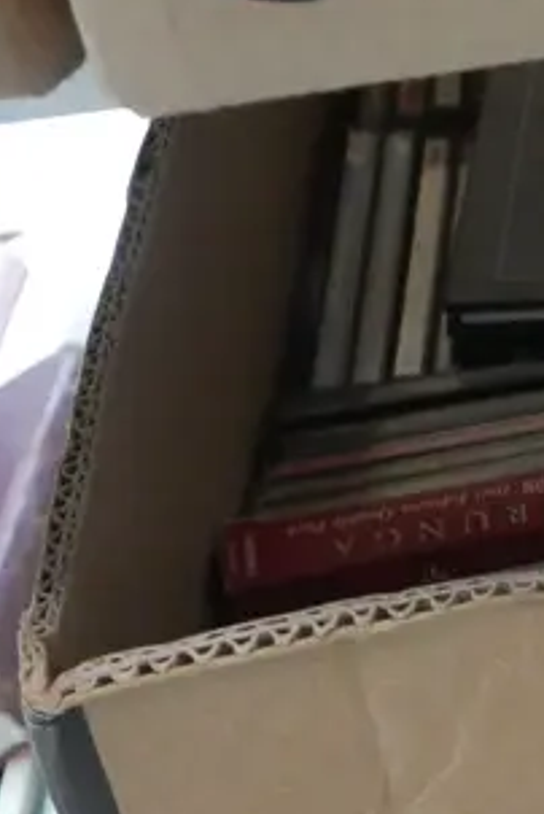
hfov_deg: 8.5
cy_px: 1086
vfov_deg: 12.8
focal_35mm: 155
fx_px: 3505
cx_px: 992
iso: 3200
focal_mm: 22
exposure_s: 1/50
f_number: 4.7
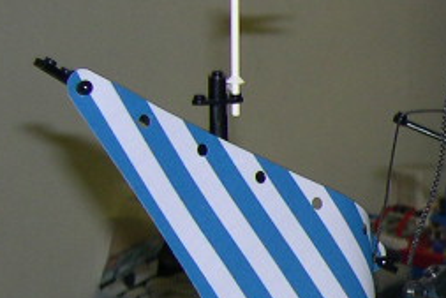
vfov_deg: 8.5
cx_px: 878
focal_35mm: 160
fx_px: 1983
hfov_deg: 11.6
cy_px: 349
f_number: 2.8
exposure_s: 1/60
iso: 100
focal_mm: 8
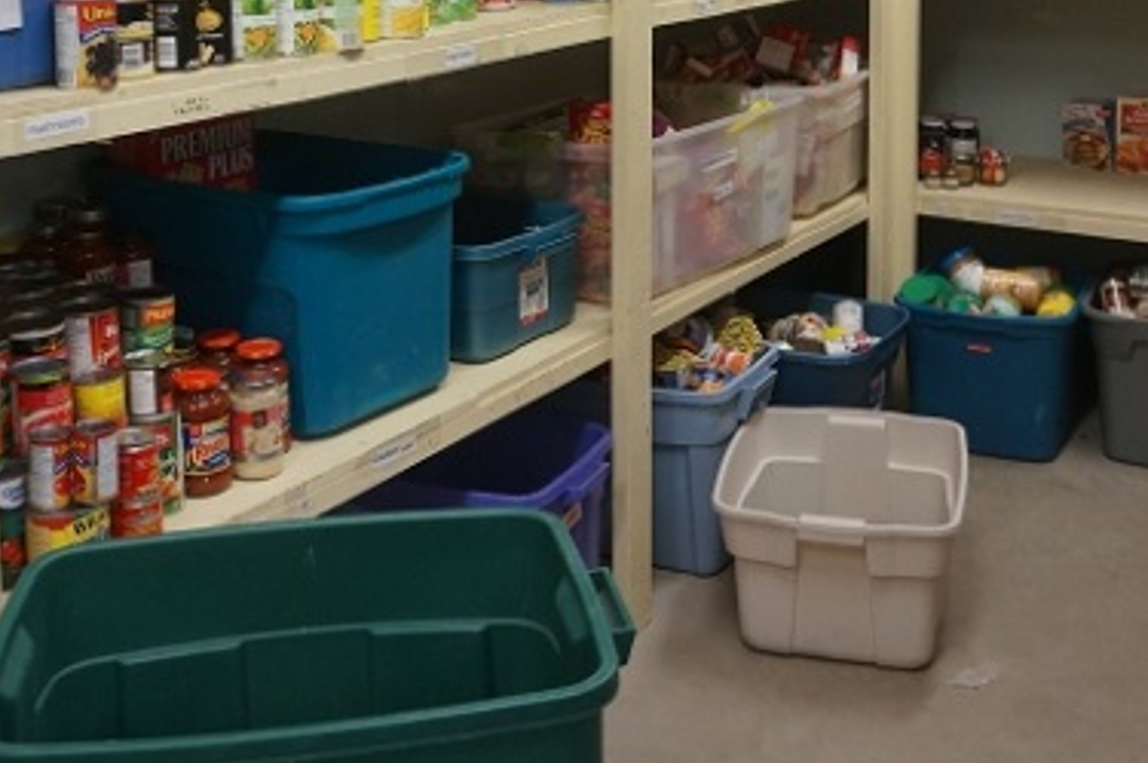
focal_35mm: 48
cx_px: 536
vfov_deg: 26.7
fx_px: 1529
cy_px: 25
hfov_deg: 41.1
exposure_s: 1/60
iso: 500
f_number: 4
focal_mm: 16
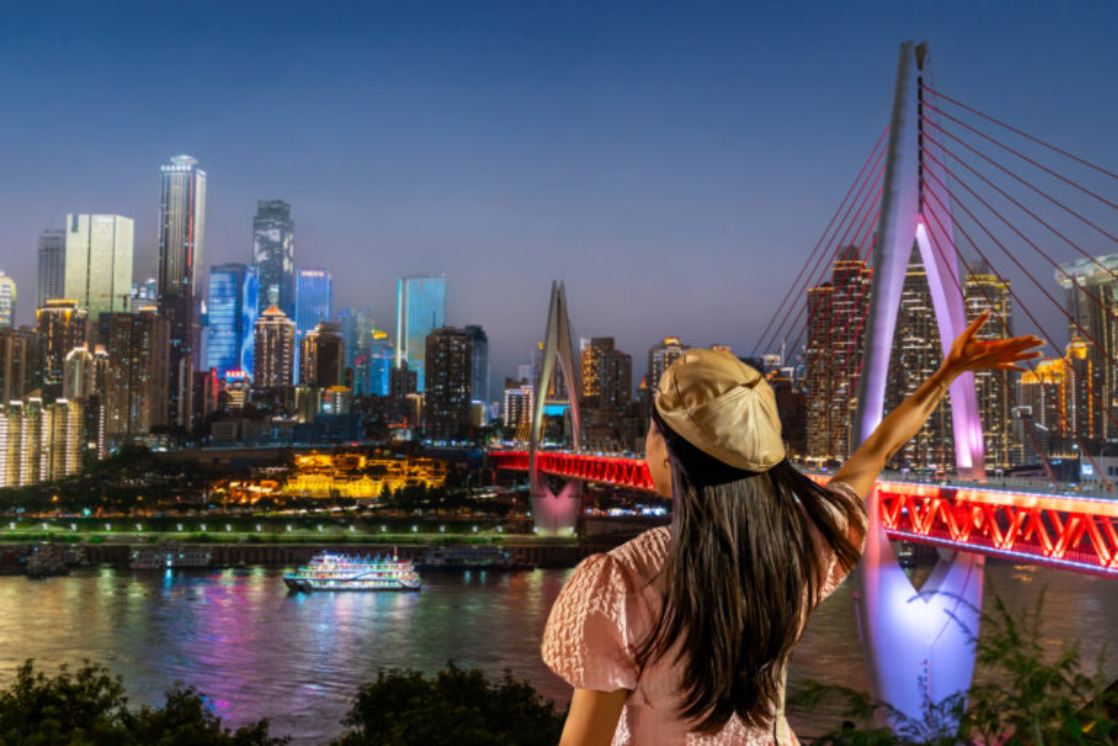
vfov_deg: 33.4
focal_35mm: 40
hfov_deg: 48.5
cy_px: 373
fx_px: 1242
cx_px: 559
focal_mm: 40
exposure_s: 5
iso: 100
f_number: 11
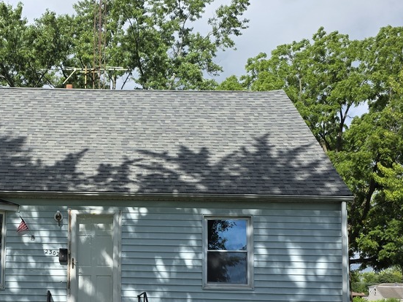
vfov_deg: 24.1
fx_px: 699
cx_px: 72
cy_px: 236
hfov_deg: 31.2
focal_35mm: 60
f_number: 1.7
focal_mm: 6.3
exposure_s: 1/4766
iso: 80
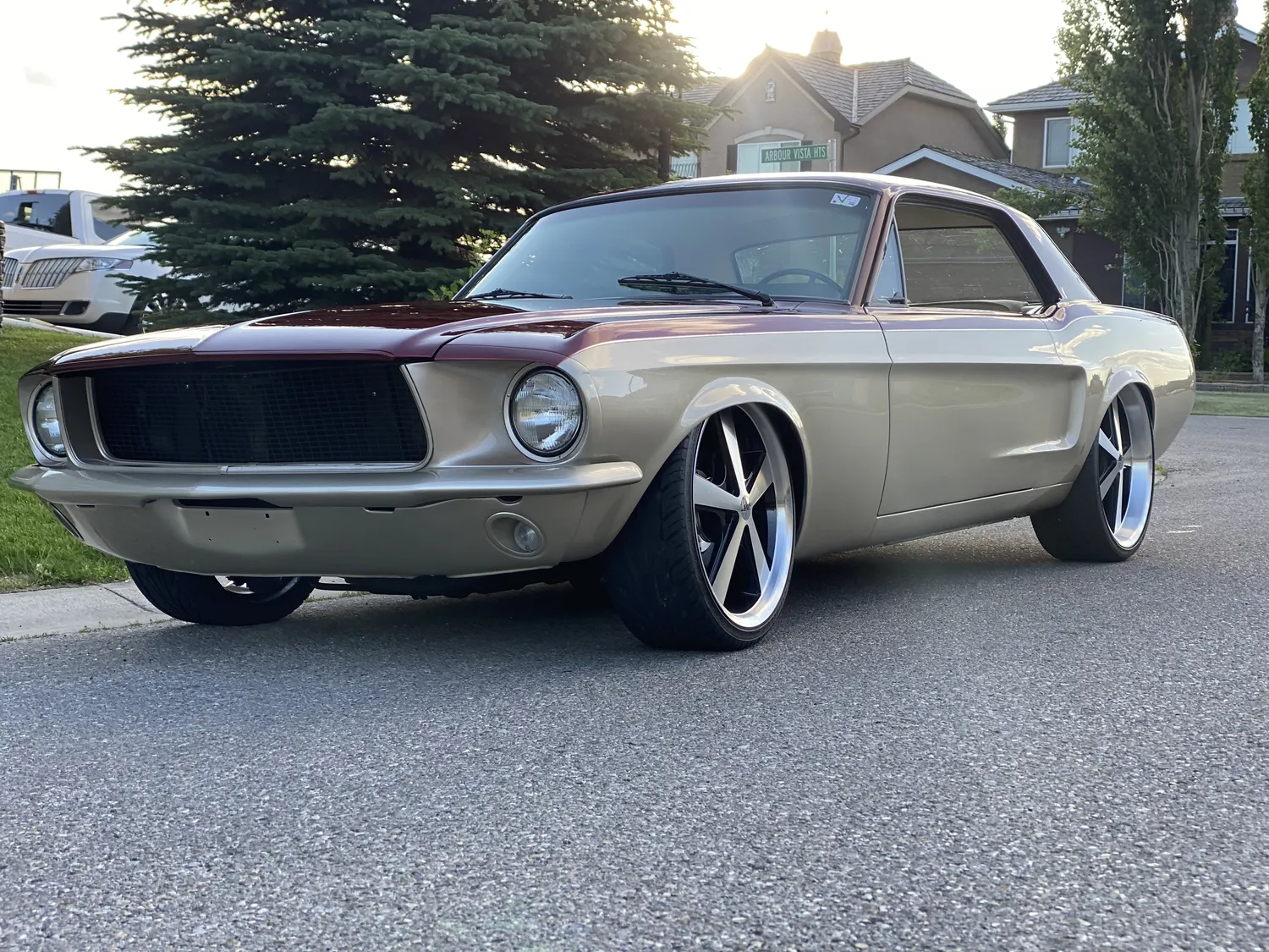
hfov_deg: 36.8
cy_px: 476
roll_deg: -2.4
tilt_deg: -2.8
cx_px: 634
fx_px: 1906
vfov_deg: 28.0
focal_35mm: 52
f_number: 2
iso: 25
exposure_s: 1/122
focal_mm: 6
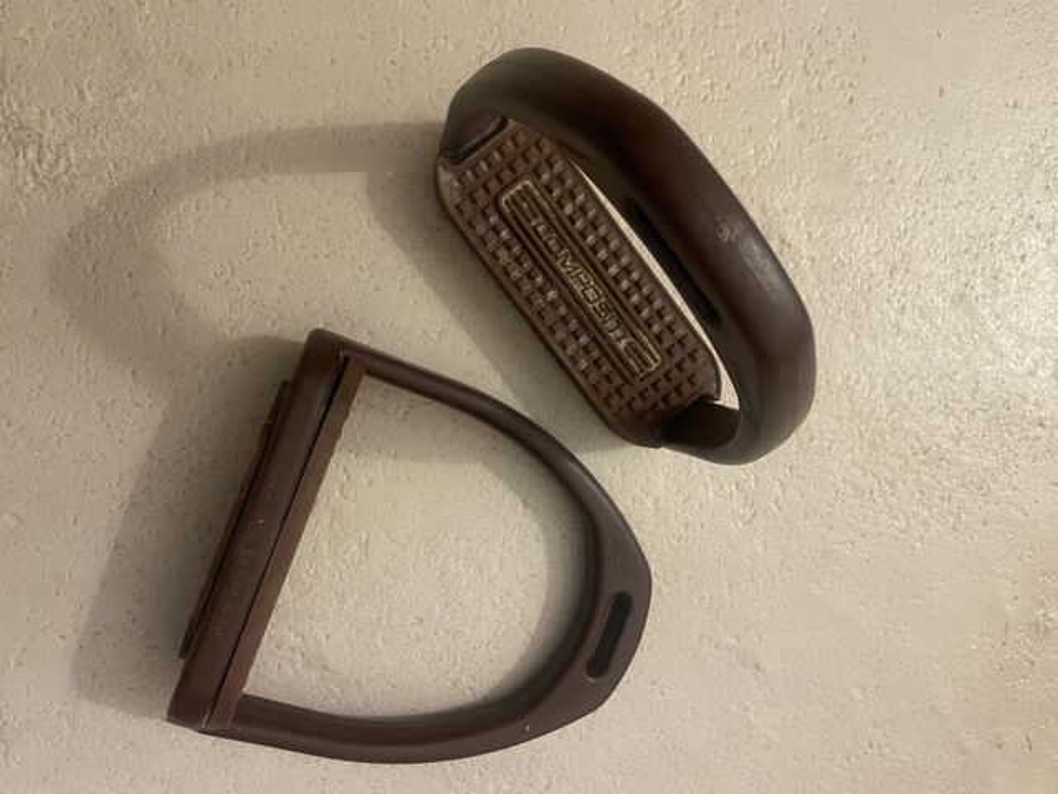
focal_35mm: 26
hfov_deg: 67.3
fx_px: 795
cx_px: 529
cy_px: 397
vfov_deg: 53.1
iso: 320
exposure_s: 1/50
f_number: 1.6
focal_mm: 4.2
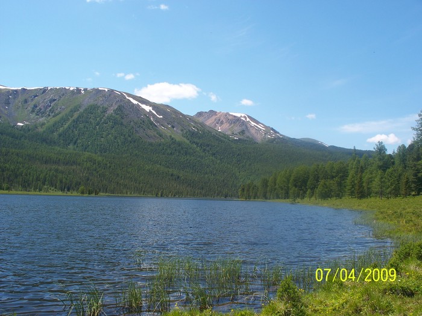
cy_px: 158
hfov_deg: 51.4
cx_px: 211
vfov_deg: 39.7
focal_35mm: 36
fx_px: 439
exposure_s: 1/320
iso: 80
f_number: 5
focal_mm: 7.54
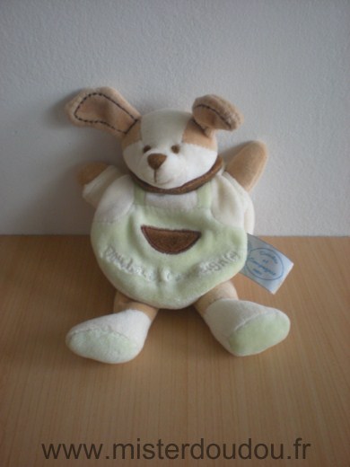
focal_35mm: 38
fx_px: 512
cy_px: 234
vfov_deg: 49.0
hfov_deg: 37.7
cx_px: 175
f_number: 3.1
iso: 200
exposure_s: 1/24
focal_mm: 6.3
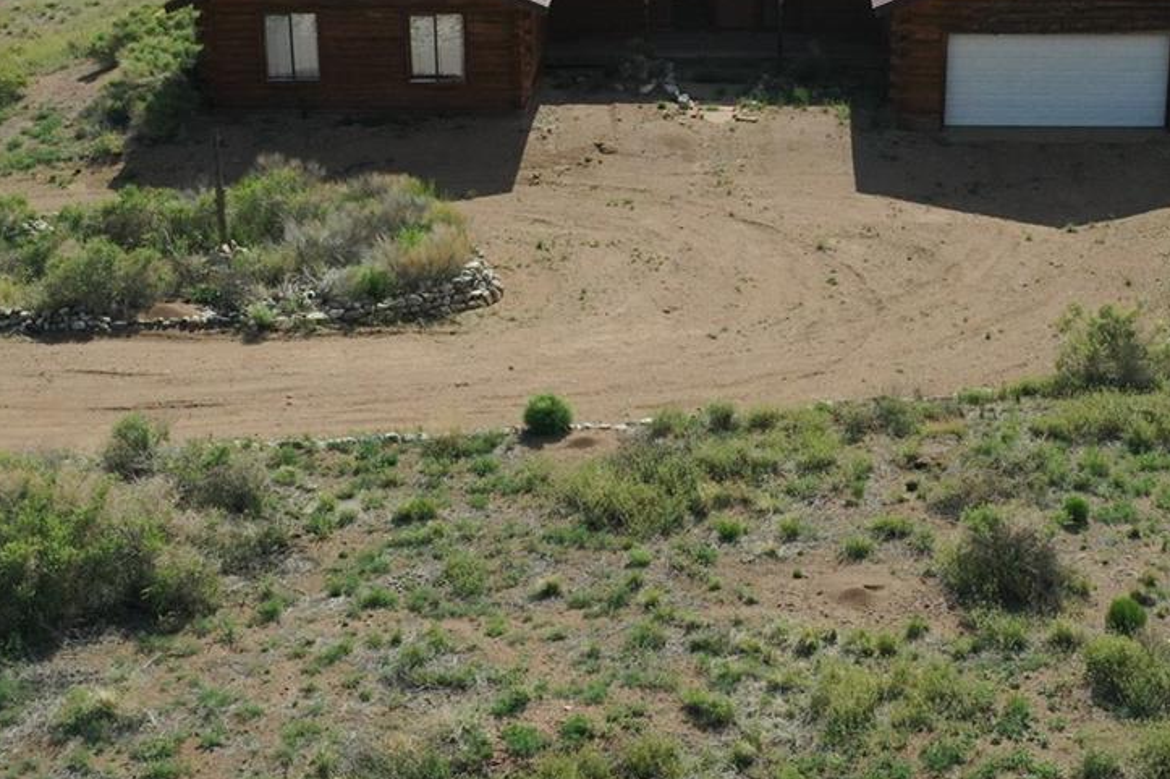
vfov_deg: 21.6
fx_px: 2014
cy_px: 170
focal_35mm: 62
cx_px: 709
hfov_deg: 32.3
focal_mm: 10.26
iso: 400
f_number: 4
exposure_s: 1/4000
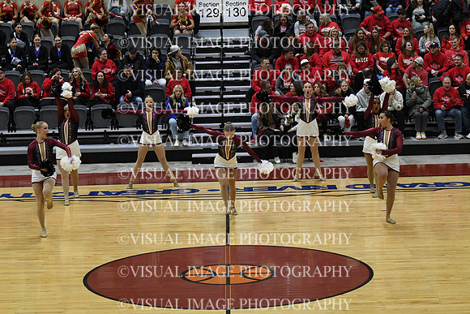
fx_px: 1371
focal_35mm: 105
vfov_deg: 13.0
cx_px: 235
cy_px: 157
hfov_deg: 19.5
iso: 4000
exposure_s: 1/500
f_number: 4
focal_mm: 70
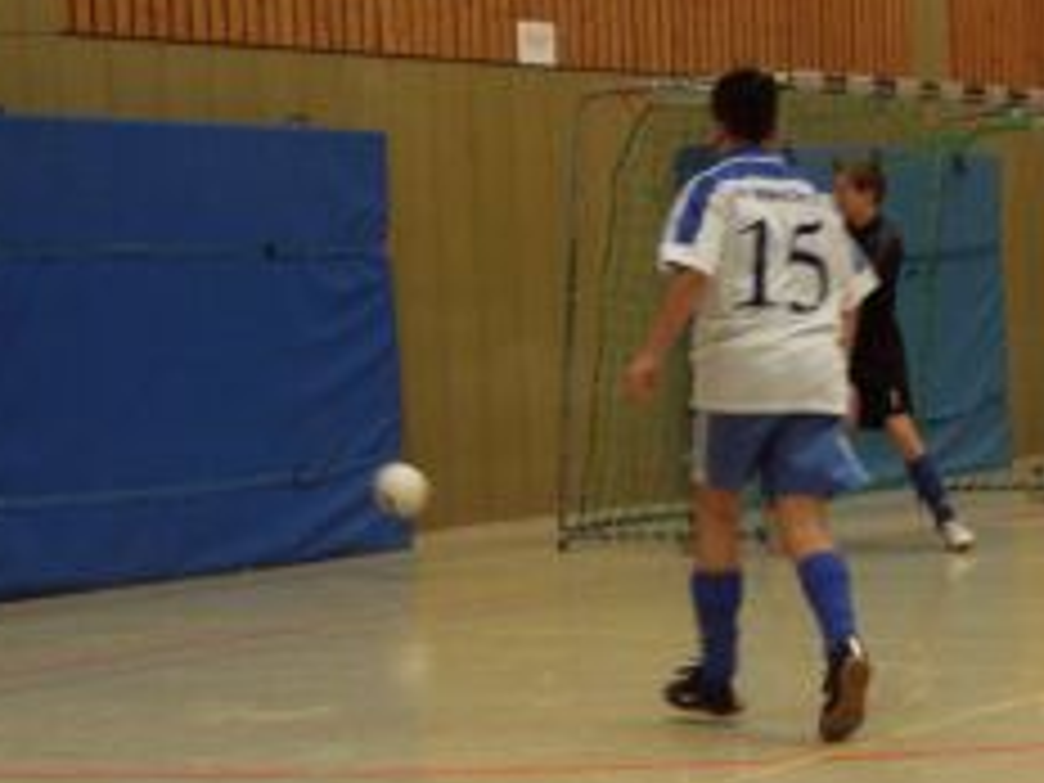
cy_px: 590
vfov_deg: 15.5
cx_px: 868
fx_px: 2865
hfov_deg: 20.4
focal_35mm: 95
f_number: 3.3
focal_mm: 11.4
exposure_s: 1/100
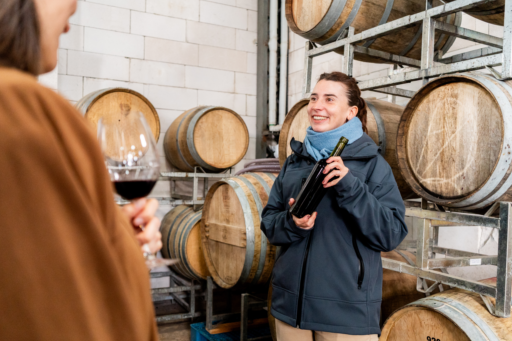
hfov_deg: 58.7
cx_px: 255
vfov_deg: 41.1
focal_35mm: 32
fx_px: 455
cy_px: 173
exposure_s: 1/125
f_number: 3.5
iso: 3200
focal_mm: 31
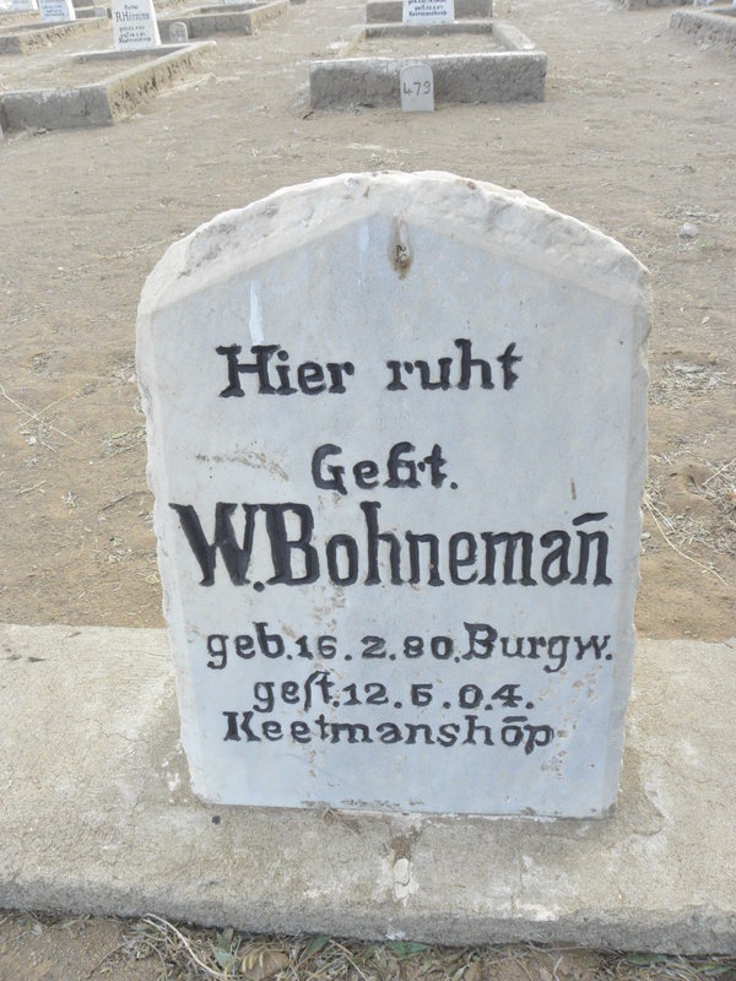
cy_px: 490
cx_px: 368
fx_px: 737
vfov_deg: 67.3
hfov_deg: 53.1
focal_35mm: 26
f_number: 6.3
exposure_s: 1/100
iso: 200
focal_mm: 4.6
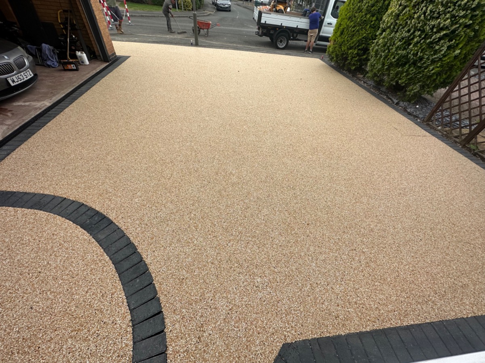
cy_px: 182
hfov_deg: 102.1
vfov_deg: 85.7
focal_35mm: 14
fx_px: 196
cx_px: 242
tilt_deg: -45.9
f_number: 2.2
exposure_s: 1/764
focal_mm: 2.22
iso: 40
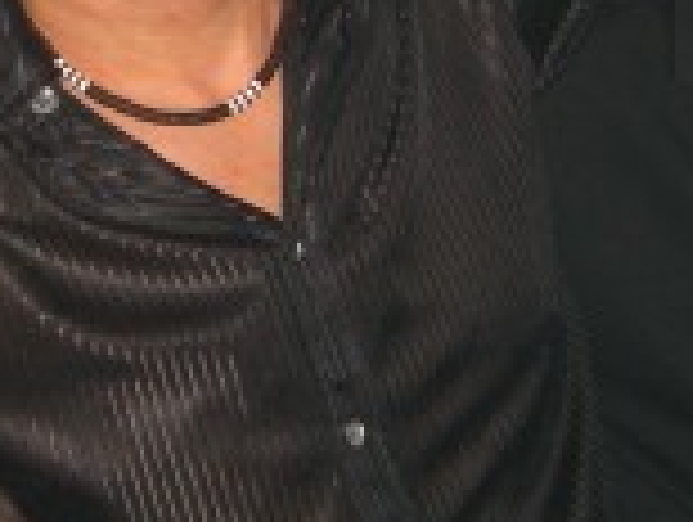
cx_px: 117
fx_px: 2968
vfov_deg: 10.0
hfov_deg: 13.2
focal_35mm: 148
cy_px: 58
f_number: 2.8
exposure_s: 1/60
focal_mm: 7.9
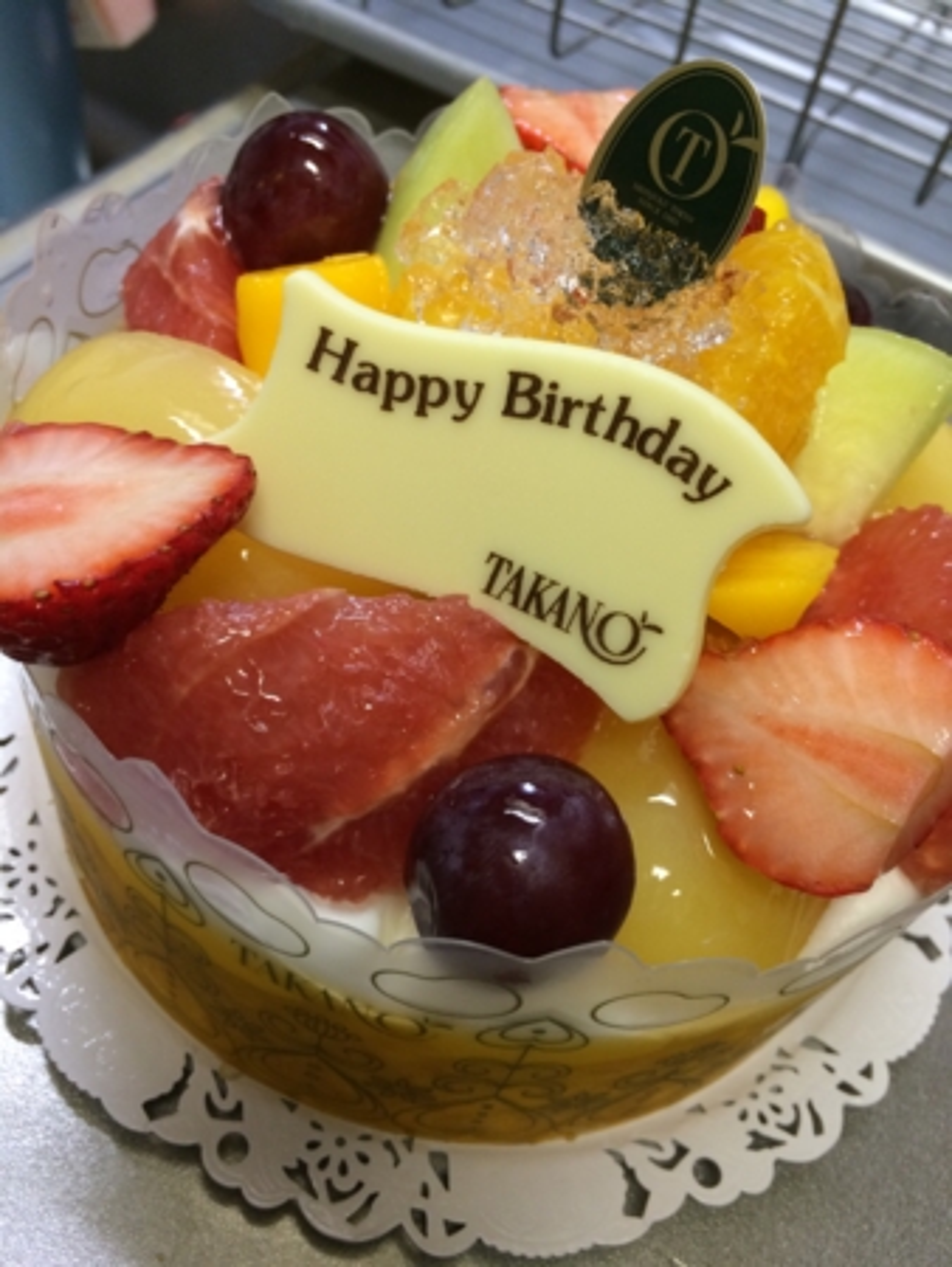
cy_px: 634
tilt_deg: -53.1
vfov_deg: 61.6
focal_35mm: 29
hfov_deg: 48.3
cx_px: 476
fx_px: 1062
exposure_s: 1/33
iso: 160
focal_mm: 4.15
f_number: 2.2
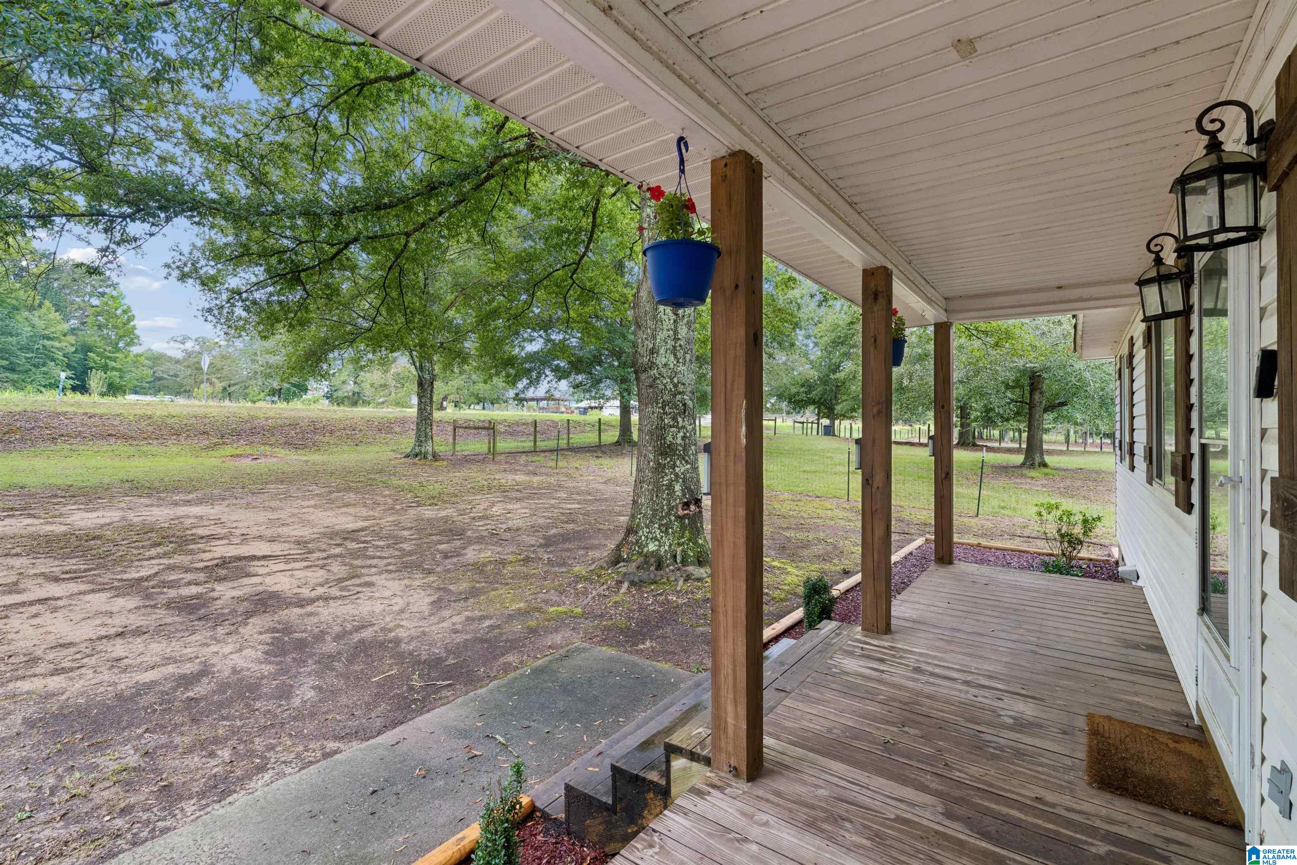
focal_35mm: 16
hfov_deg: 96.7
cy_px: 432
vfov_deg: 73.7
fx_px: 576
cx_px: 648
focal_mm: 16
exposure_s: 1/13
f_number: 13
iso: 400
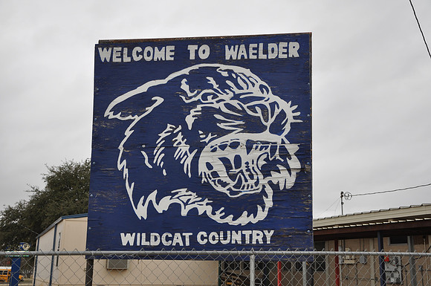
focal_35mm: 51
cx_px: 216
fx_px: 610
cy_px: 143
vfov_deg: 26.4
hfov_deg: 38.9
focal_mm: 34
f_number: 6.3
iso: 200
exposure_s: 1/40
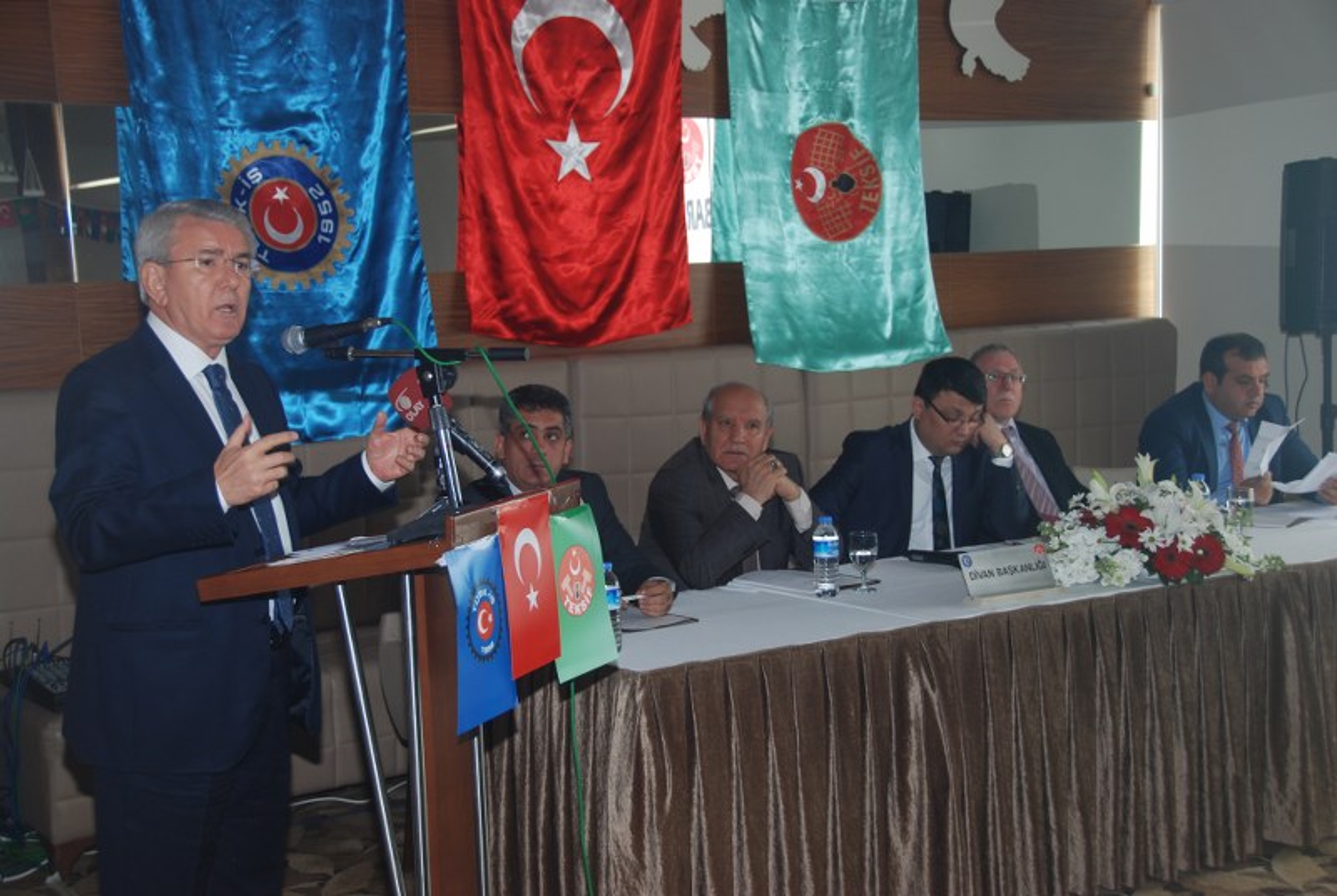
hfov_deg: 38.8
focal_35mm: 51
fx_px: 1897
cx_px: 668
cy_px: 448
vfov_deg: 26.6
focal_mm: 34
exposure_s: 1/60
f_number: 4.2
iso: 200
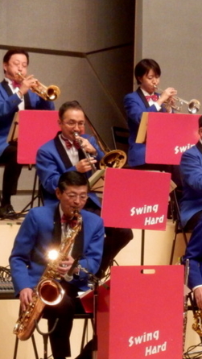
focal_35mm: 265
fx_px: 2522
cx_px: 205
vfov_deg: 8.1
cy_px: 180
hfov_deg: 4.6
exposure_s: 1/200
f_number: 5.9
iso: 1600
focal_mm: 32
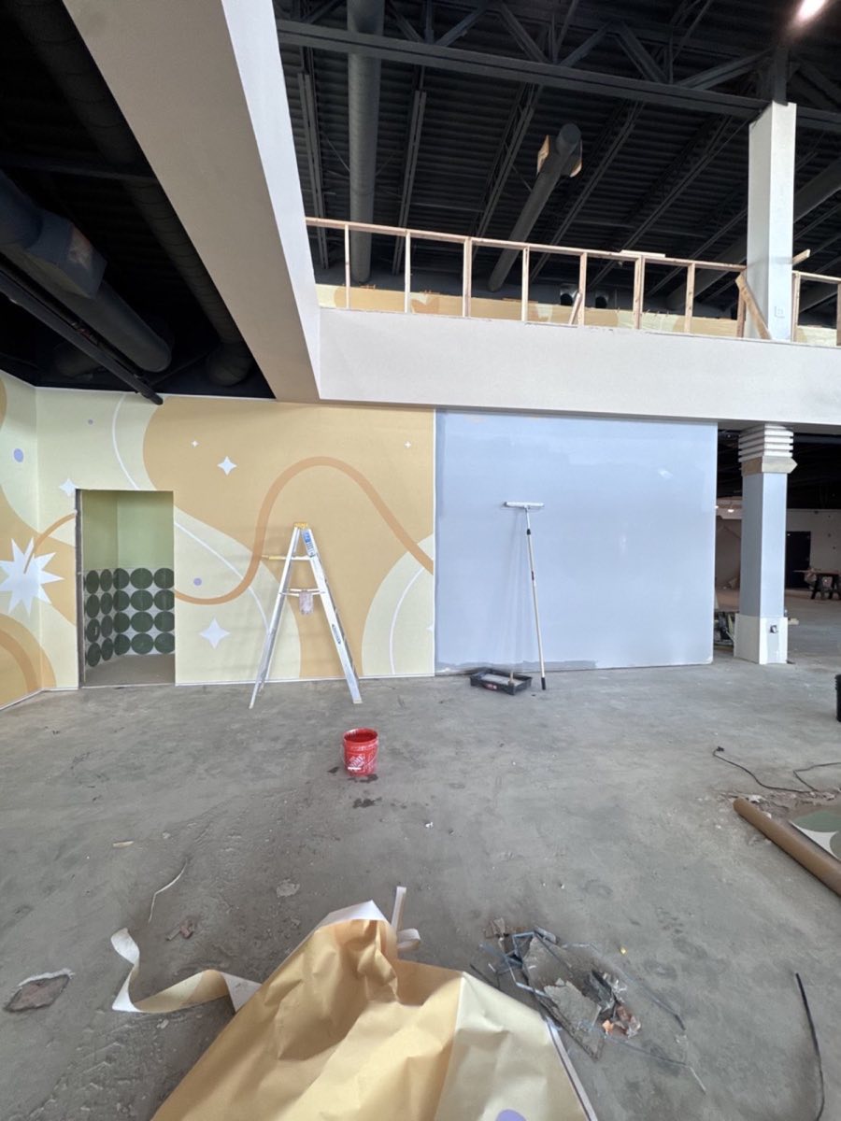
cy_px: 560
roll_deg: +0.7
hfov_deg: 85.7
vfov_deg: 102.1
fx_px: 454
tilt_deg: -3.3
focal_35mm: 14
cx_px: 420
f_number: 2.2
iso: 320
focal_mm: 2.22
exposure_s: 1/64
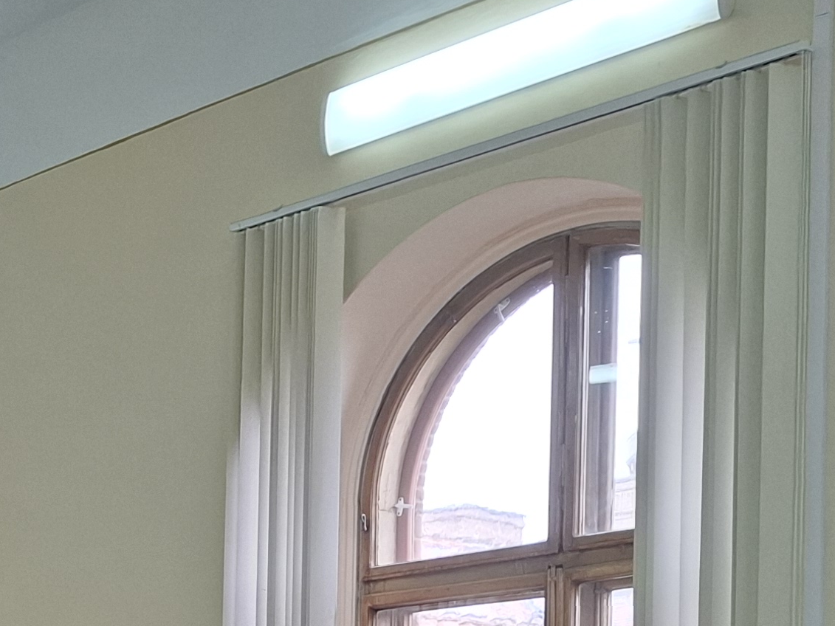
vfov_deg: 16.1
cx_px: -309
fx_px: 2002
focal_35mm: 83
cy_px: 977
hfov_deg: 21.0
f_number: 1.8
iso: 250
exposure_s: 1/50
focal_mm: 5.54
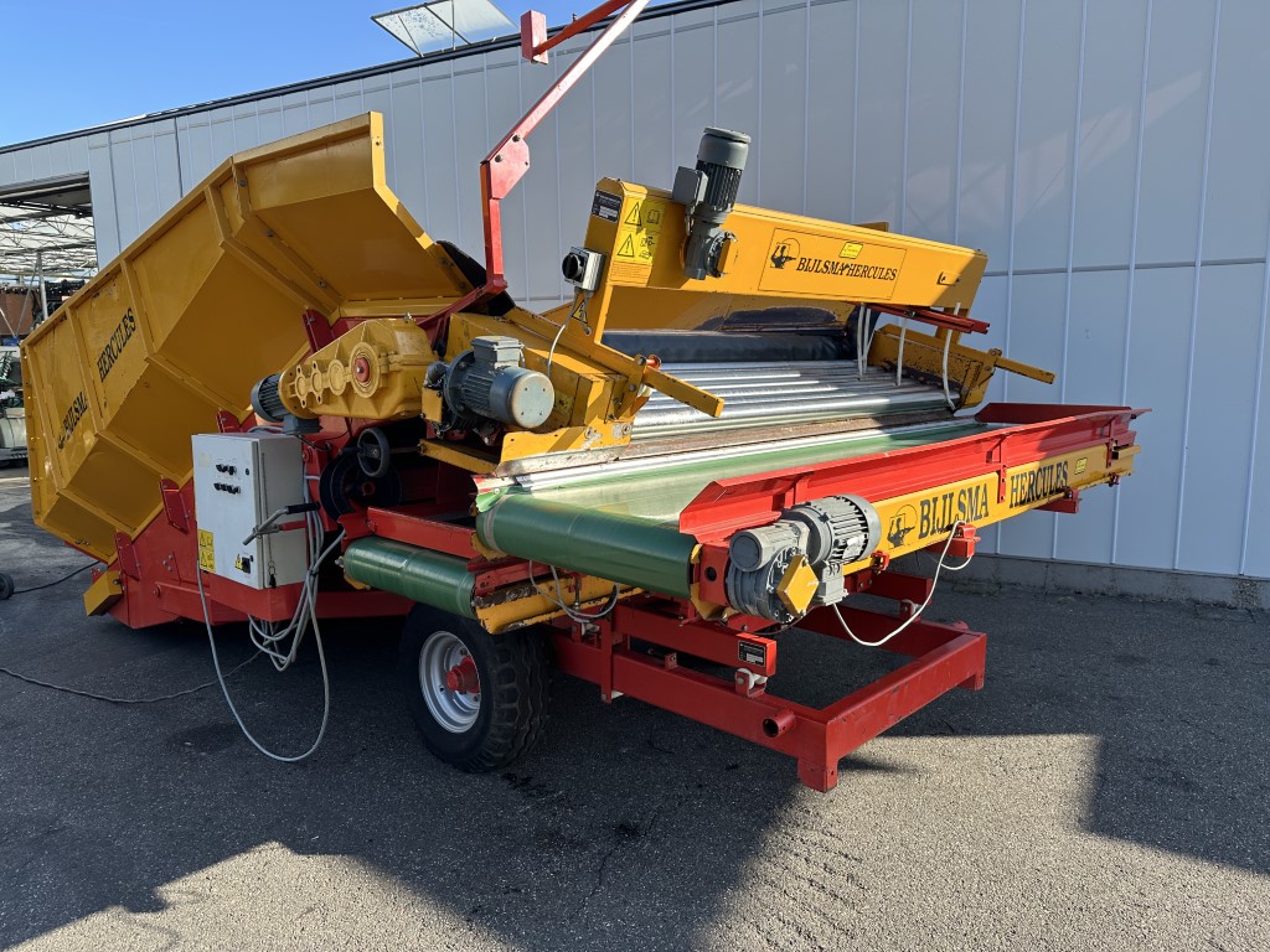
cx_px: 635
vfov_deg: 56.8
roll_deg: +0.7
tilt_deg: -9.0
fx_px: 881
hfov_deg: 71.6
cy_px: 476
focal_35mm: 24
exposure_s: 1/1433
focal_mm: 6.86
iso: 80
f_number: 1.78
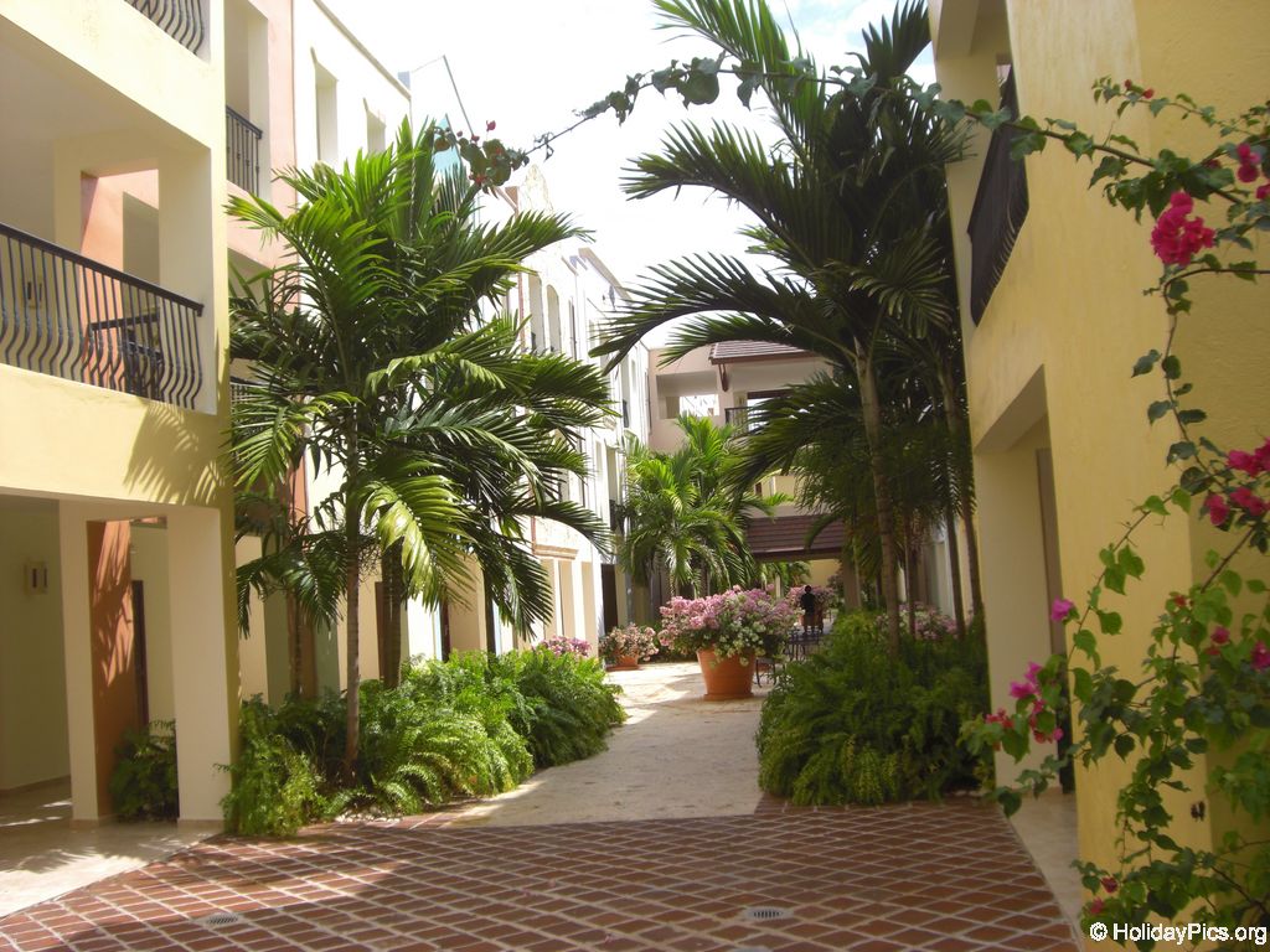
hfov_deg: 49.0
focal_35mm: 38
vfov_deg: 37.7
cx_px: 635
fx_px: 1394
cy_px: 476
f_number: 8
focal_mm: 6.2
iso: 64
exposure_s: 1/125
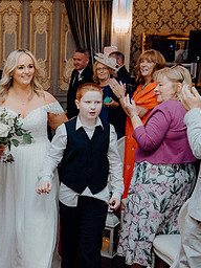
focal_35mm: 61
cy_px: 152
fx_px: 472
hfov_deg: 22.8
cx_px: -14
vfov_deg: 31.6
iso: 2500
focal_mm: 28
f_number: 3.5
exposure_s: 1/160
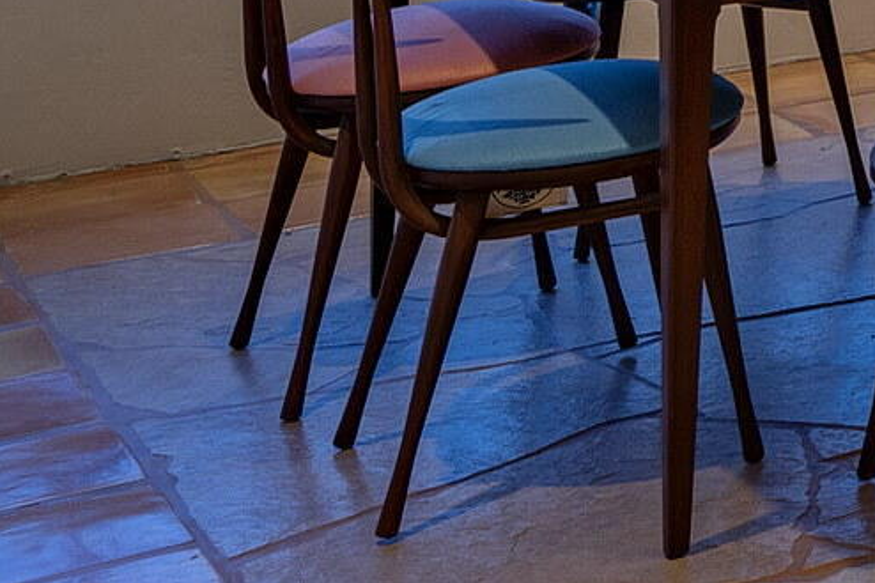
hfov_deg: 13.4
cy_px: -439
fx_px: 2478
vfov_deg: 12.4
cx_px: 2221
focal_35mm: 102
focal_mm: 18
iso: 100
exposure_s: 2
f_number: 9
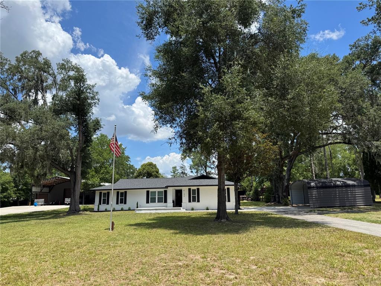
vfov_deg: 56.8
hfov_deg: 71.6
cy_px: 143
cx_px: 190
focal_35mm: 24
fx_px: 264
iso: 80
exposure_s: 1/3096
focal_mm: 6.76
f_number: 1.78
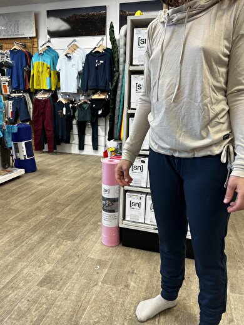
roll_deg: -1.8
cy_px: 162
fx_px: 244
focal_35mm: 26
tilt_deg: -13.0
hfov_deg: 53.1
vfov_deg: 67.3
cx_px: 122
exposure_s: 1/100
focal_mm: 5.7
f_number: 1.5
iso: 64
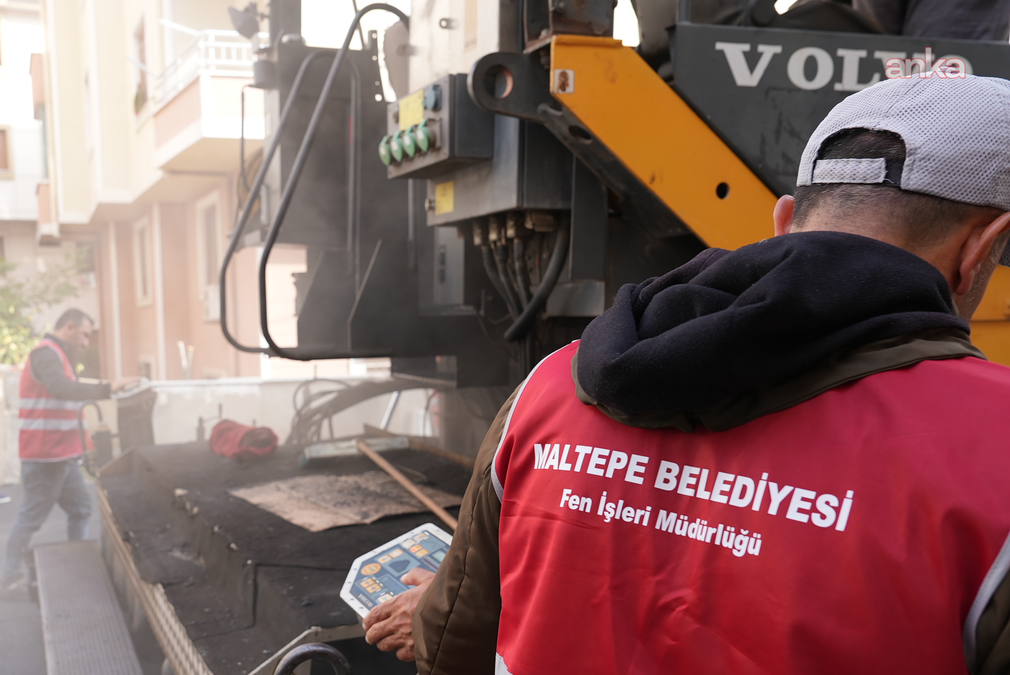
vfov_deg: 36.4
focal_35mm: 36
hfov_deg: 51.4
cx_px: 287
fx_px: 1010
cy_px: 475
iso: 80
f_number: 4.5
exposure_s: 1/80
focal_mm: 24
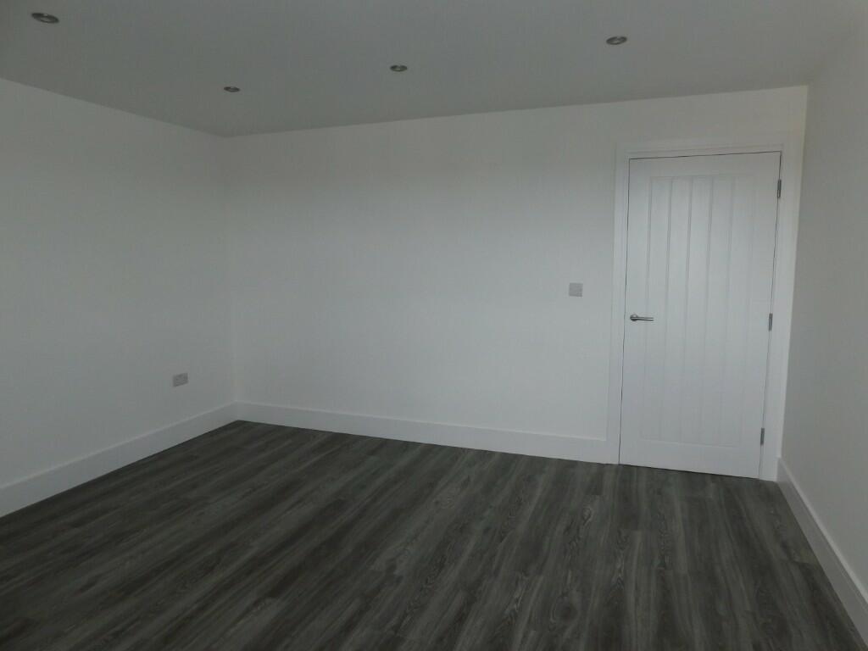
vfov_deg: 58.9
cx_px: 434
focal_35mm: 23
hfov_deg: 73.9
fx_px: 577
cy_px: 326
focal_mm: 4
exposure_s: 1/30
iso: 125
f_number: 3
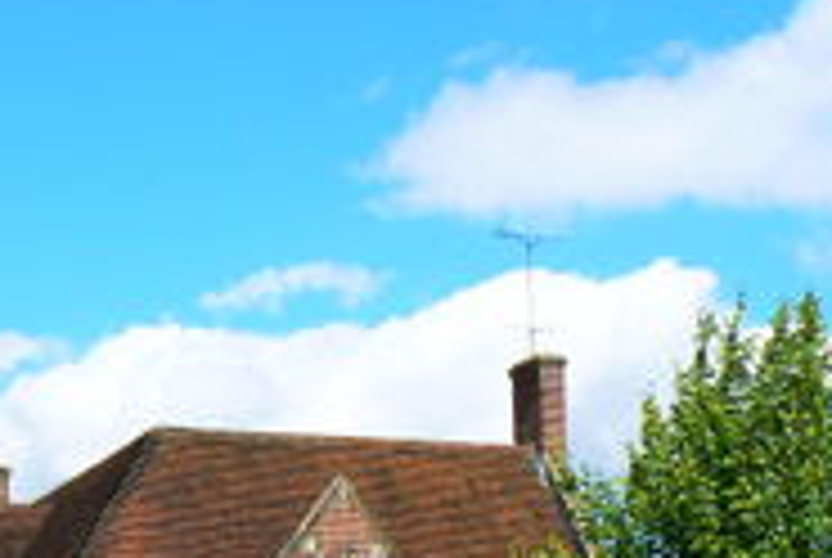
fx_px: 2245
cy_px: 706
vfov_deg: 13.7
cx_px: -144
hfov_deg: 19.8
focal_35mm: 97
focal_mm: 6
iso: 80
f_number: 7.1
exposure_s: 1/400
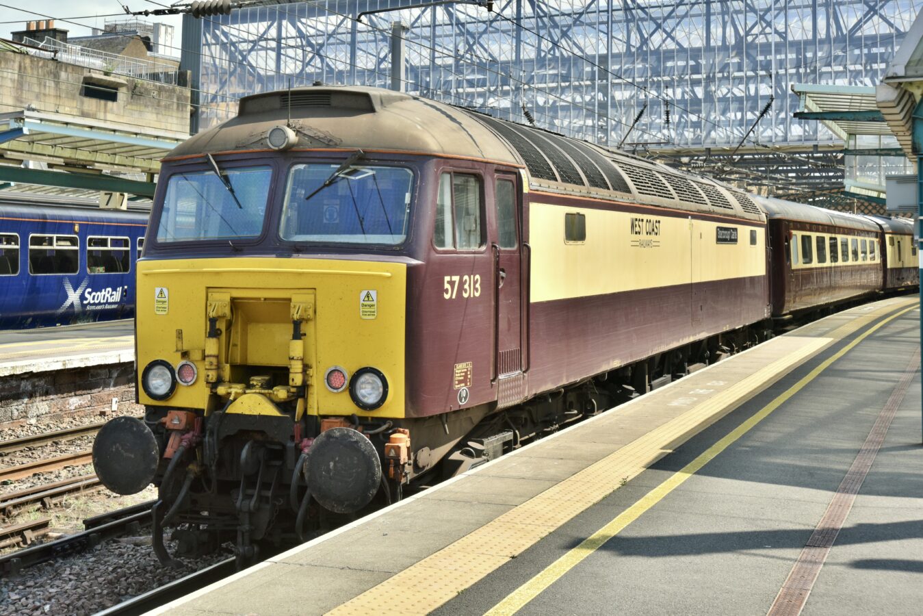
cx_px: 462
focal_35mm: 50
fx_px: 1282
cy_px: 308
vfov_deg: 27.0
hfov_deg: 39.6
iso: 250
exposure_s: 1/250
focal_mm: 50
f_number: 8
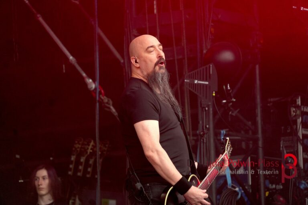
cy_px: 102
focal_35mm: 282
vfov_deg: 4.9
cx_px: 154
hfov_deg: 7.3
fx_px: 2412
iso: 640
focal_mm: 188
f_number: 6.3
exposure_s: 1/320
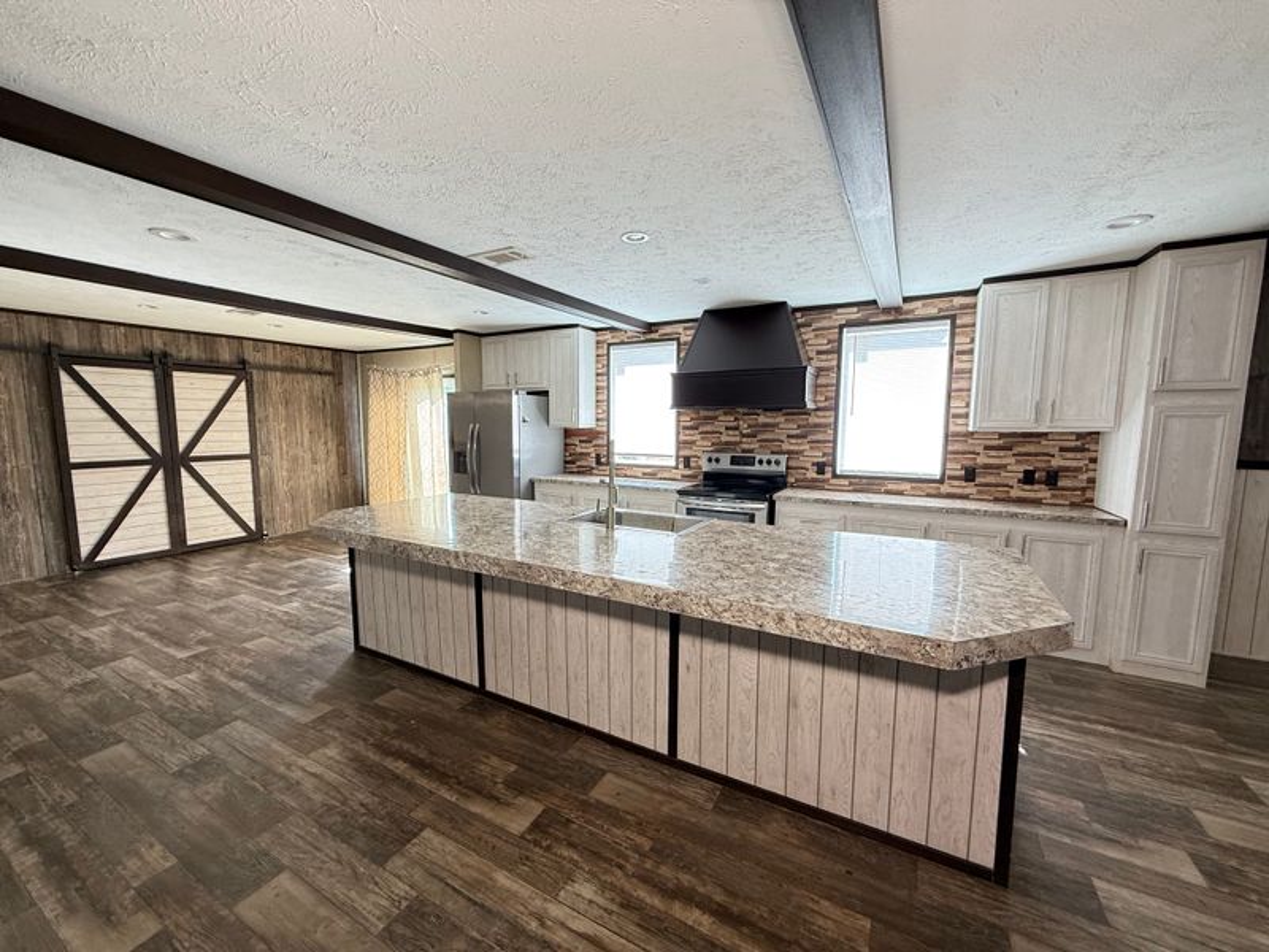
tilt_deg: -5.7
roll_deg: -0.1
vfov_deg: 85.7
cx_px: 634
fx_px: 513
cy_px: 476
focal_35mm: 14
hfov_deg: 102.1
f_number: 2.2
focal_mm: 2.22
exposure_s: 1/99
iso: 200
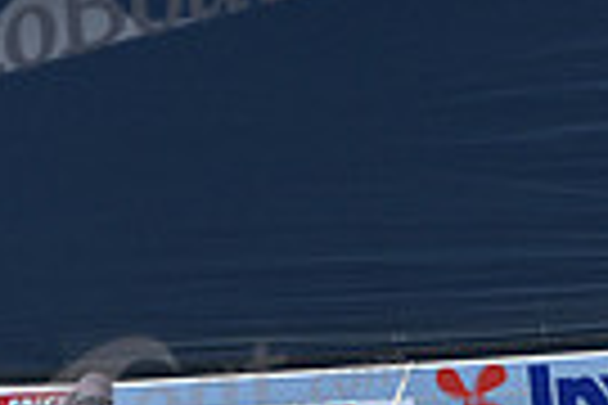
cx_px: 644
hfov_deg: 4.8
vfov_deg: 3.2
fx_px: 7245
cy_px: 601
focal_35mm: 429
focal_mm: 100
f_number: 5.6
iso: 250
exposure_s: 1/1250
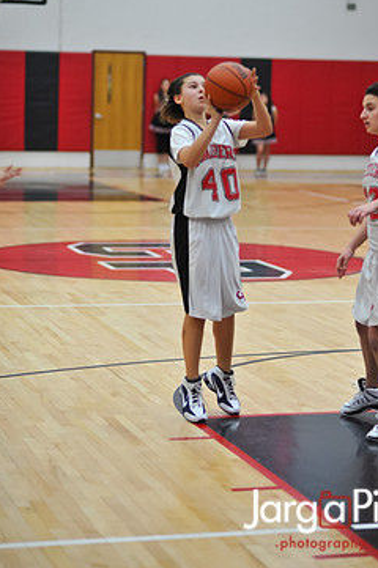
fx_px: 1673
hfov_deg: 12.9
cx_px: 220
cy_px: 219
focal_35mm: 106
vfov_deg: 19.3
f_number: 2
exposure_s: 1/500
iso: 1000
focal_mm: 85
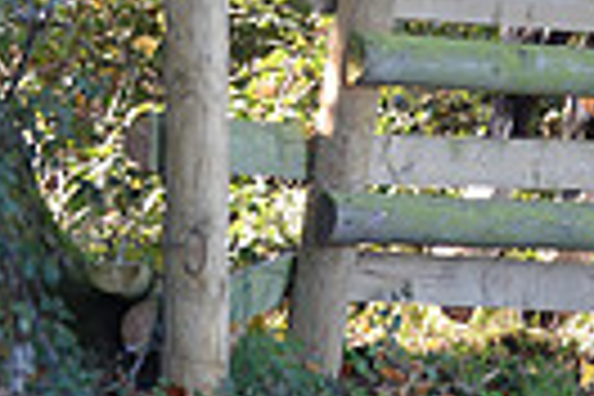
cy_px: -126
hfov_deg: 6.5
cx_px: 1098
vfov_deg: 4.4
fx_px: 5082
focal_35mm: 308
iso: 1000
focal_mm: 70
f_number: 2.8
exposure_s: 1/1000
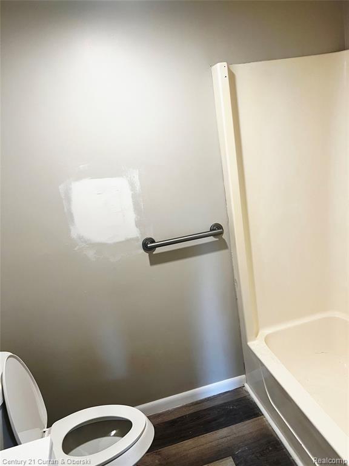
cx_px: 174
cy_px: 233
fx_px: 350
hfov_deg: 53.1
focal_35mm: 26
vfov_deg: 67.3
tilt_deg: -15.4
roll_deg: +7.7
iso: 80
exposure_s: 1/60.2
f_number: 1.5
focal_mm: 5.7
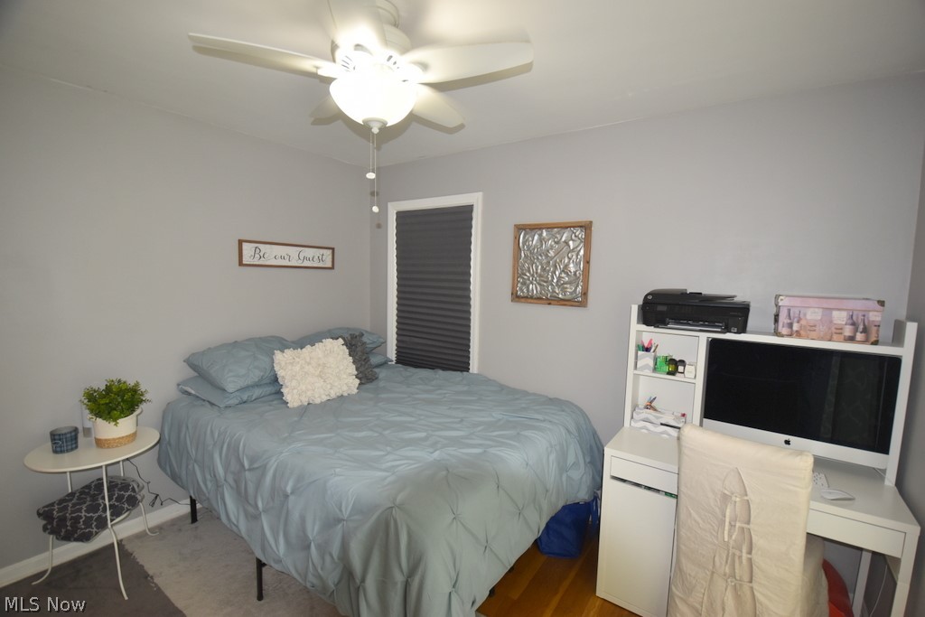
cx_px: 462
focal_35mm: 15
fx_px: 385
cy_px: 308
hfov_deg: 100.4
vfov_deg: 77.3
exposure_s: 1/125
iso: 400
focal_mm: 10
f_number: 3.5
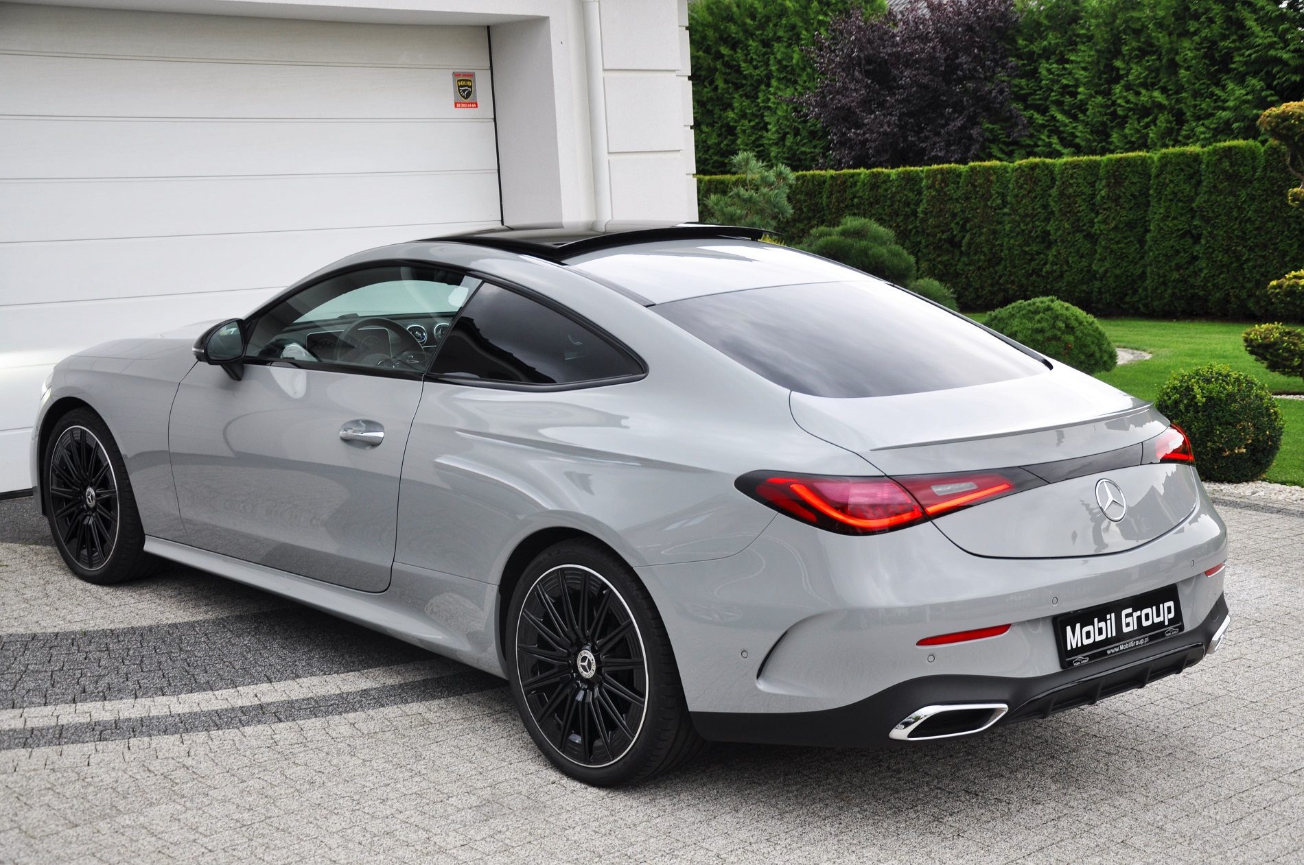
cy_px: 432
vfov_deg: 25.7
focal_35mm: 52
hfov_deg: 37.9
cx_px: 652
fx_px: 1899
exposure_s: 1/160
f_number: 6.3
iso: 250
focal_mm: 35
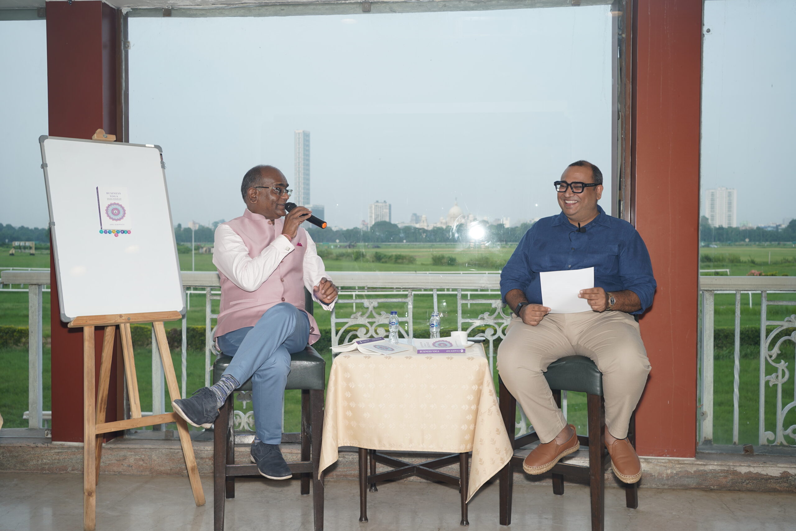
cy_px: 266
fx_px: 774
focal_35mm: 35
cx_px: 398
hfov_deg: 54.4
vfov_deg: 37.9
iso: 100
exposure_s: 1/125
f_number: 5
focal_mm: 35
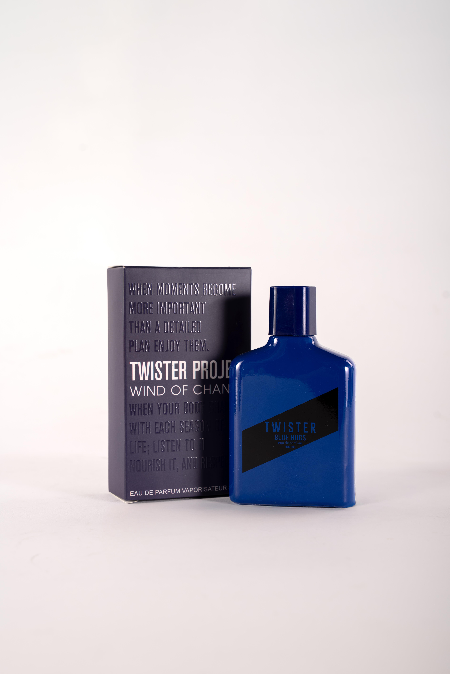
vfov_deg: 32.9
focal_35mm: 61
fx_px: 1144
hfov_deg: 22.3
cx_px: 225
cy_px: 337
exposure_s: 1/125
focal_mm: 61
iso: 80
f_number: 8
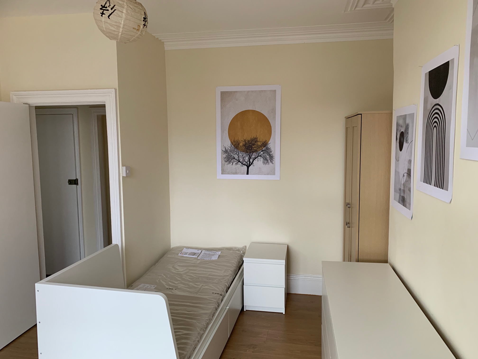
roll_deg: +0.3
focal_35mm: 26
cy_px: 180
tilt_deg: -3.6
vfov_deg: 53.1
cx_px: 239
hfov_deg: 67.3
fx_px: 359
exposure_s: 1/88
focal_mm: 4.25
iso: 100
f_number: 1.8
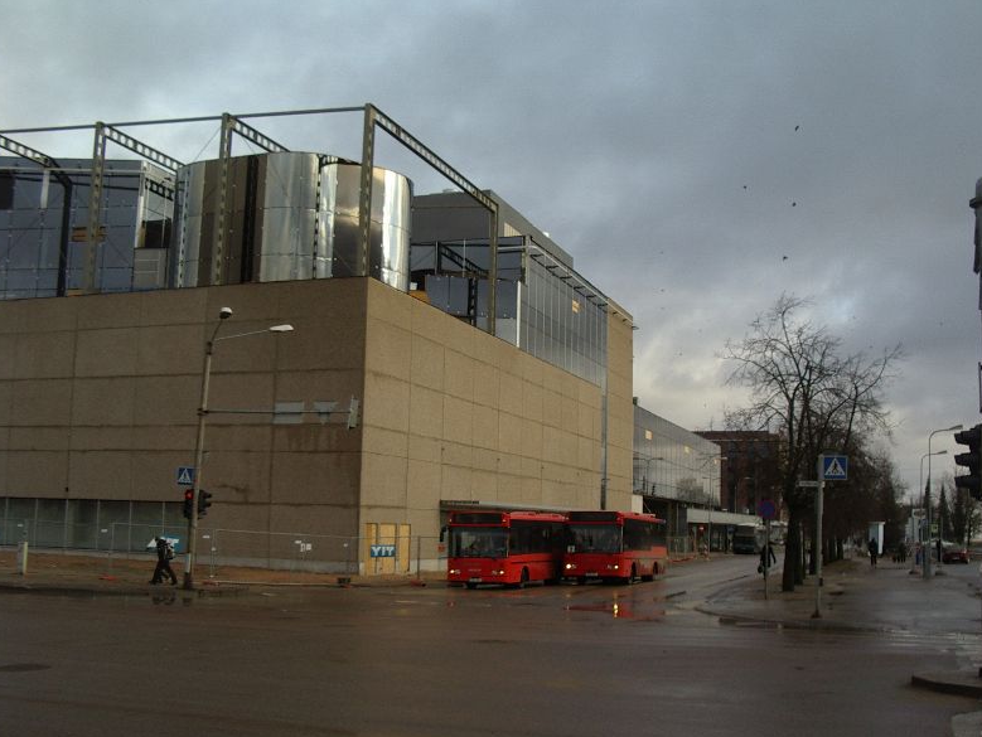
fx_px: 1107
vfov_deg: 36.8
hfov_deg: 47.8
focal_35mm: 39
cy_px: 373
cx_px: 492
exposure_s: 1/200
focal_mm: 5.8
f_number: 4.8
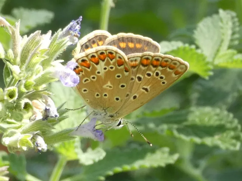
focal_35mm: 173
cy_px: 90
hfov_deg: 11.4
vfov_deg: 8.6
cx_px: 121
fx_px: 1209
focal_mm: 30.9
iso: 200
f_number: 5.5
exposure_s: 1/80
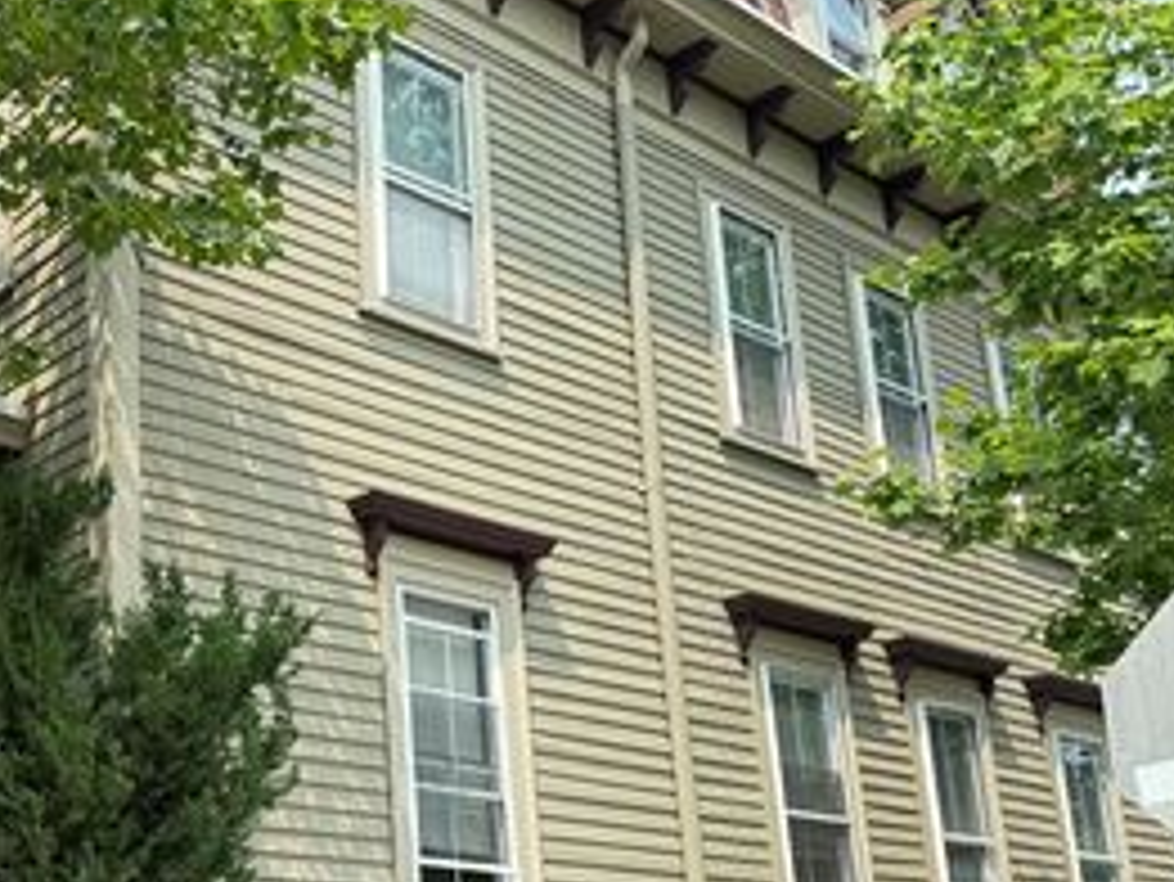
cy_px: 628
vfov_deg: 31.1
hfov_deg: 38.9
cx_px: 162
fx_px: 1561
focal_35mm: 46
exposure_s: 1/1689
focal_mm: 6.76
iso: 80
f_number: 1.78
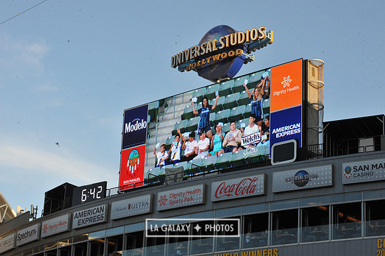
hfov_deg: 23.7
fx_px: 919
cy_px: 128
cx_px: 192
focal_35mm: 86
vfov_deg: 15.9
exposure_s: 1/800
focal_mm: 86
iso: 1600
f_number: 14
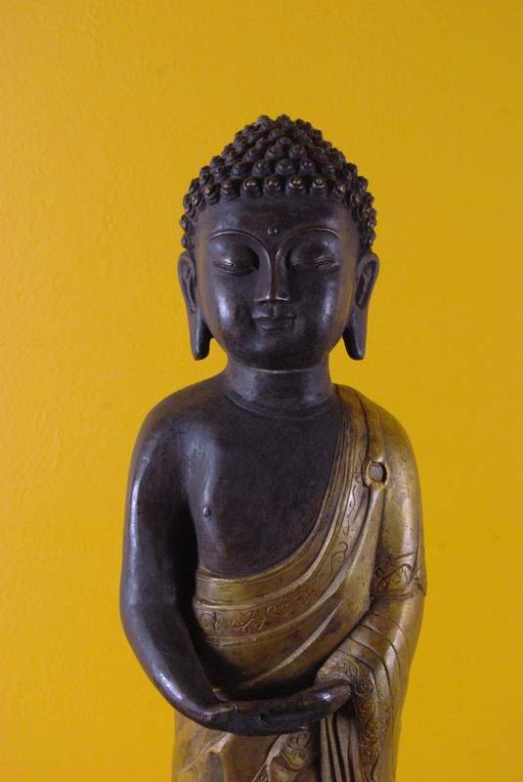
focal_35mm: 60
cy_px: 391
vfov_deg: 33.4
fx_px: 1305
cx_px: 262
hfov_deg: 22.7
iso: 1600
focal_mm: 40
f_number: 8
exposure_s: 1/60
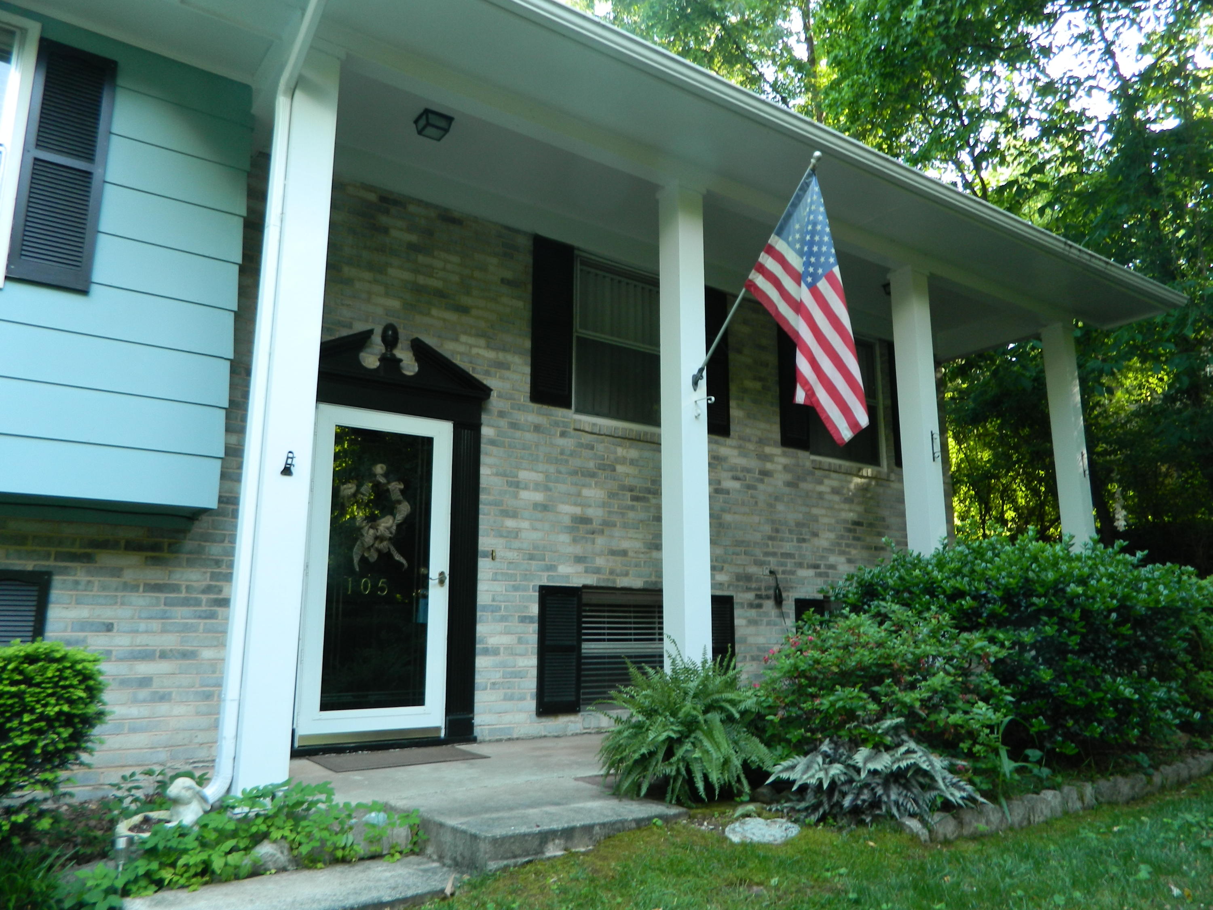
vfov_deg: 54.9
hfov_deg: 69.4
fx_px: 876
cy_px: 455
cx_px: 606
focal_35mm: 25
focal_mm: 4.5
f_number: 3.1
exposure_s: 1/40
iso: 80
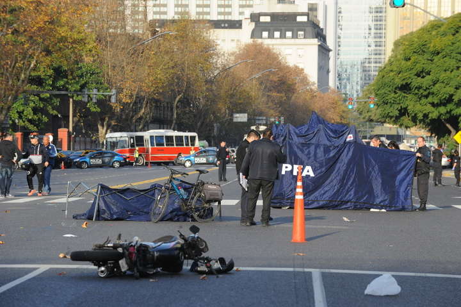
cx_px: 230
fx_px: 2431
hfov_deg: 10.8
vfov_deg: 7.2
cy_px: 154
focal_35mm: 190
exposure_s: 1/1000
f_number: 11
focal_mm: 190
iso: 1600
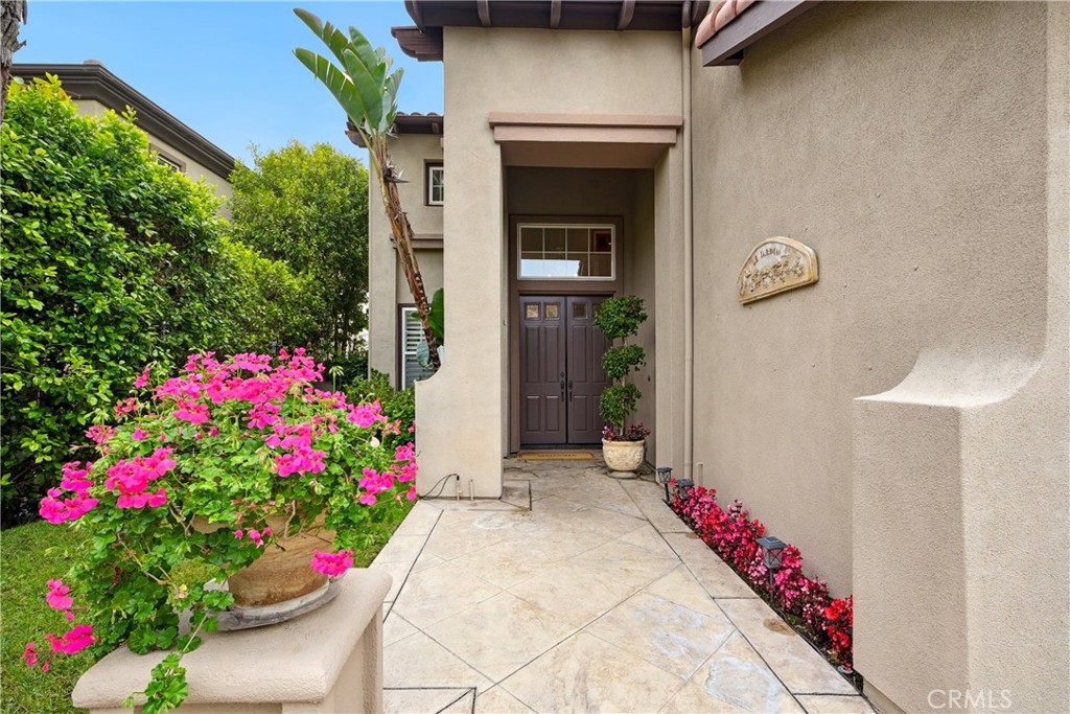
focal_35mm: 15
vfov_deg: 77.3
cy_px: 357
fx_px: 446
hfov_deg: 100.4
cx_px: 535
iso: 400
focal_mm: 15
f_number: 8
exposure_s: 1/100
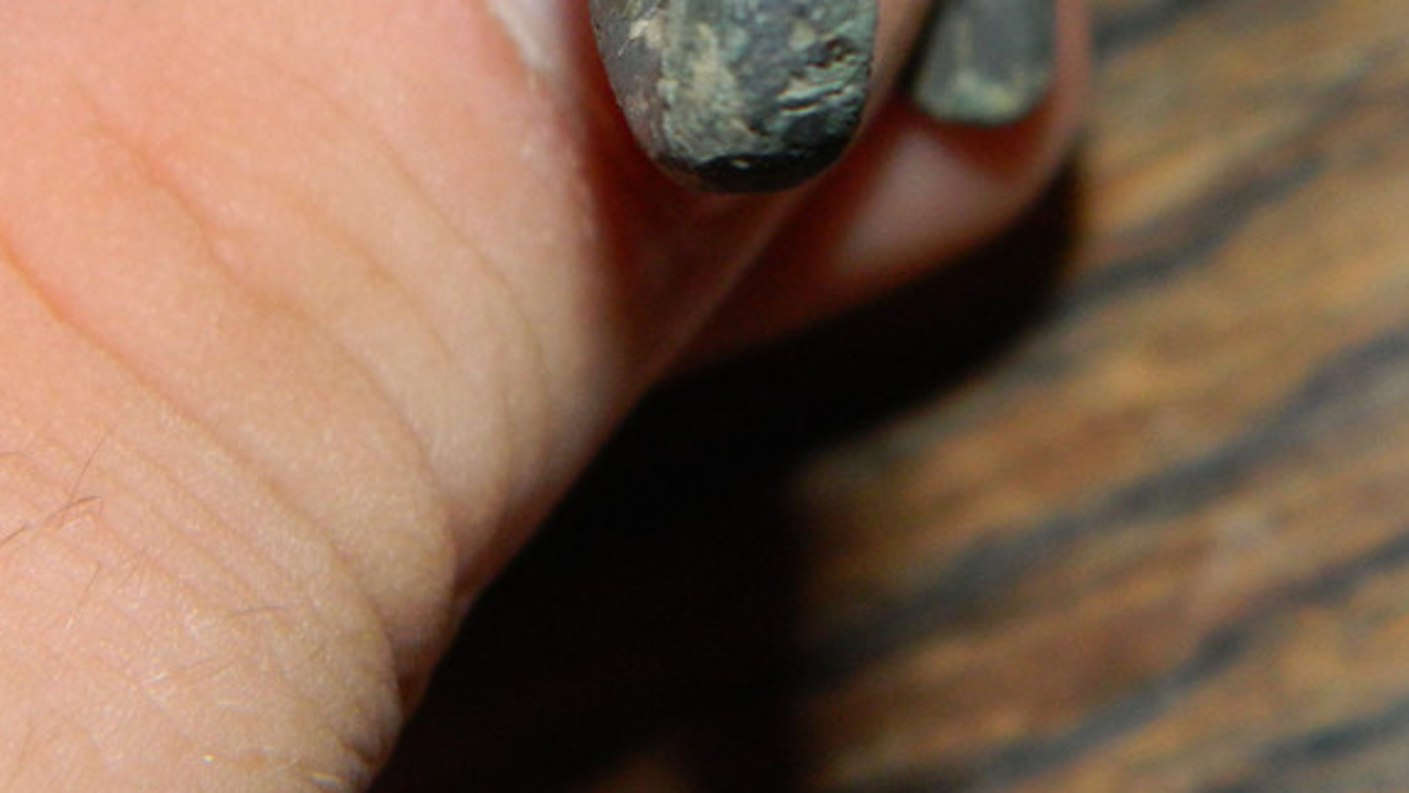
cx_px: 762
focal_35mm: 170
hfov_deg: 12.7
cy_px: -157
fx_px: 6352
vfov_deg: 7.1
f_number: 11.9
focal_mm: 15.1
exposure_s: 1/50
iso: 200
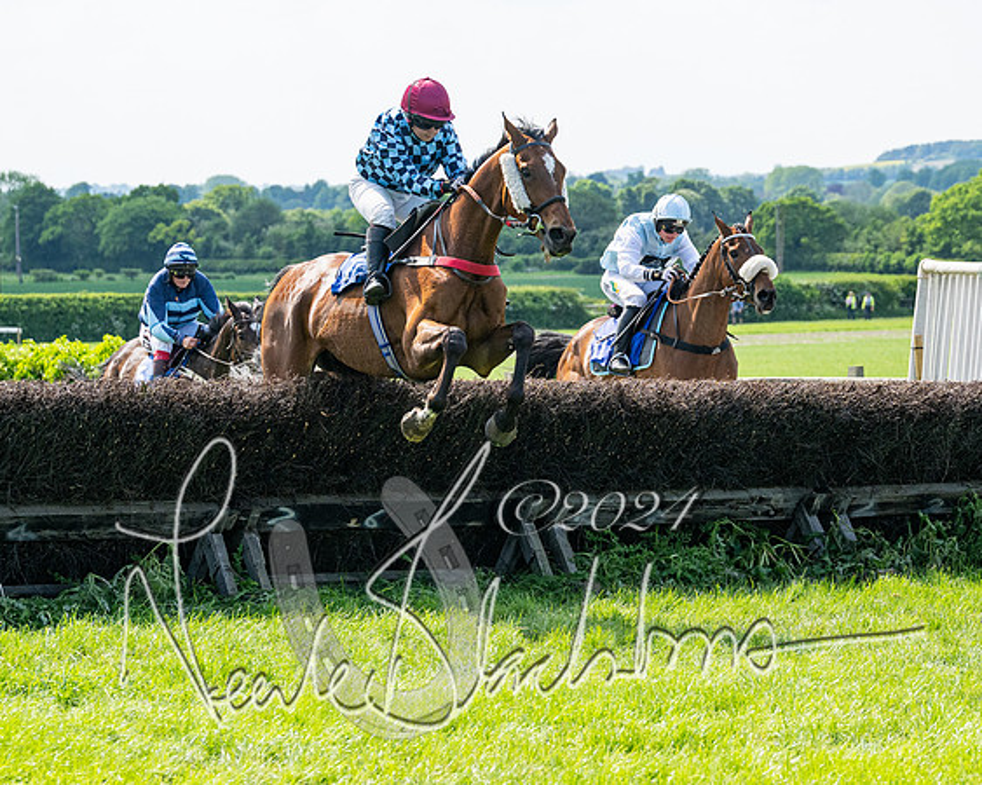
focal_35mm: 127
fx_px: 3700
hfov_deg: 15.1
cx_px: 530
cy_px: 402
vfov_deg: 12.1
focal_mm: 70
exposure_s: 1/3200
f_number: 4
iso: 400
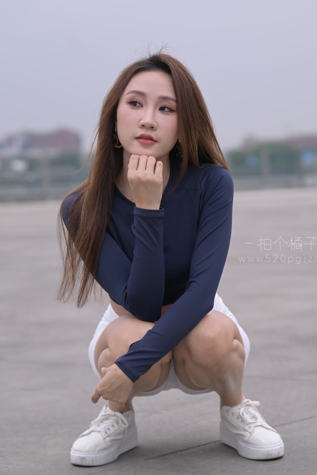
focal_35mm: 100
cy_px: 234
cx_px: 170
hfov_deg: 13.7
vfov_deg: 20.4
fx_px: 1321
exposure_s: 1/320
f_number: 3.5
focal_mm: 85
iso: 200
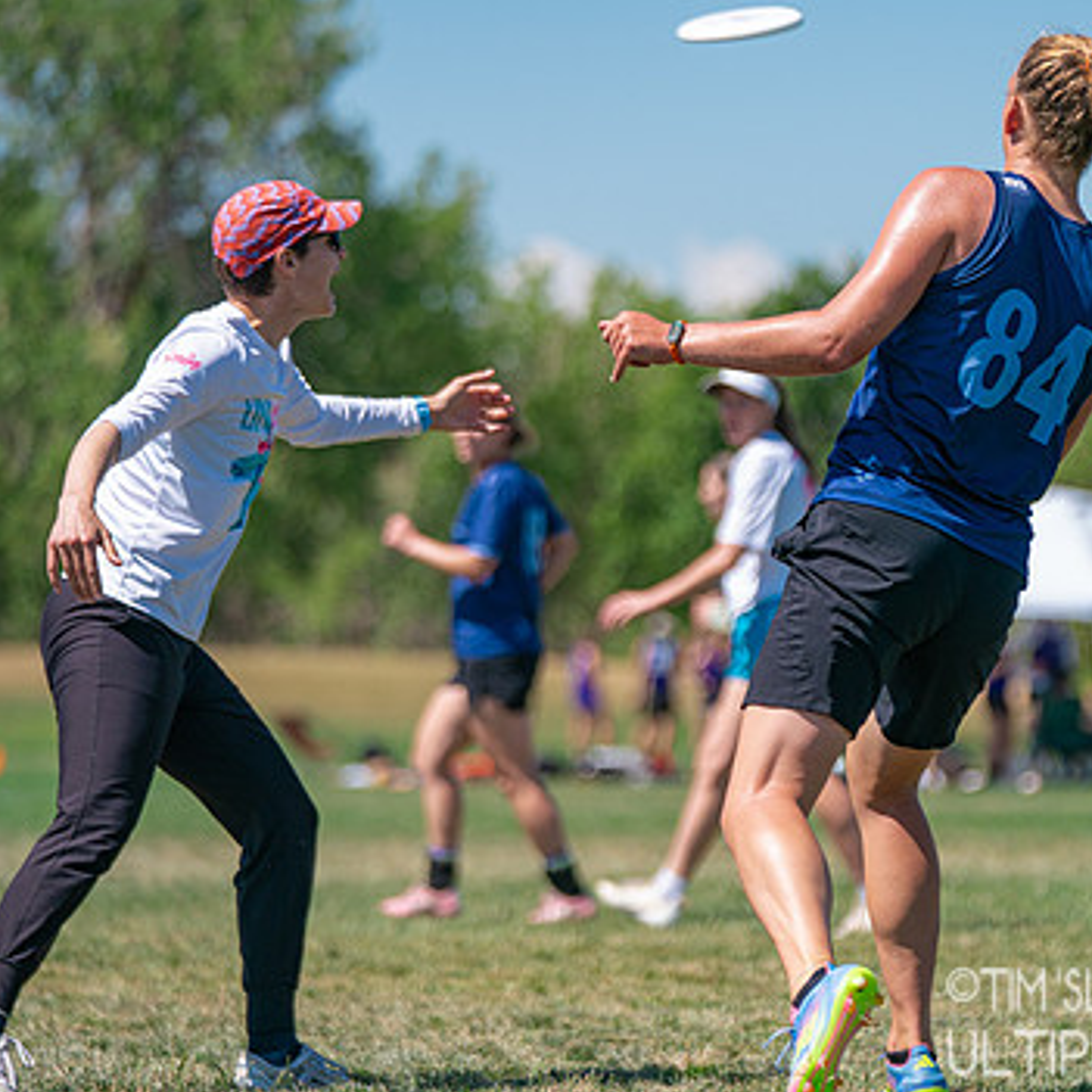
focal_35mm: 212
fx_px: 7566
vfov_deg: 8.3
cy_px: 587
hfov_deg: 8.2
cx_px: 806
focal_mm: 142
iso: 200
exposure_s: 1/3200
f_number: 2.8
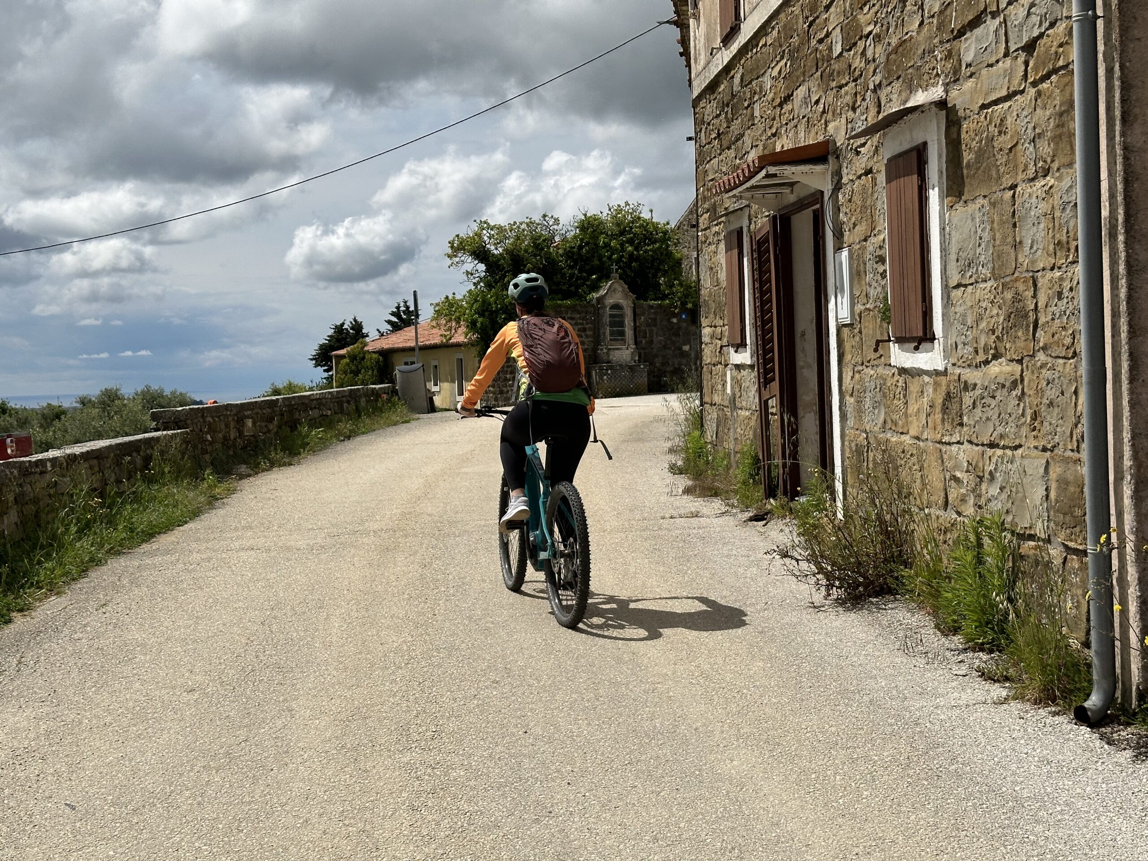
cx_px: 574
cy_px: 430
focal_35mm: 48
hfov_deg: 39.7
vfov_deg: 30.3
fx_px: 1592
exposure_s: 1/9804
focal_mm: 6.86
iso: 64
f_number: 1.78
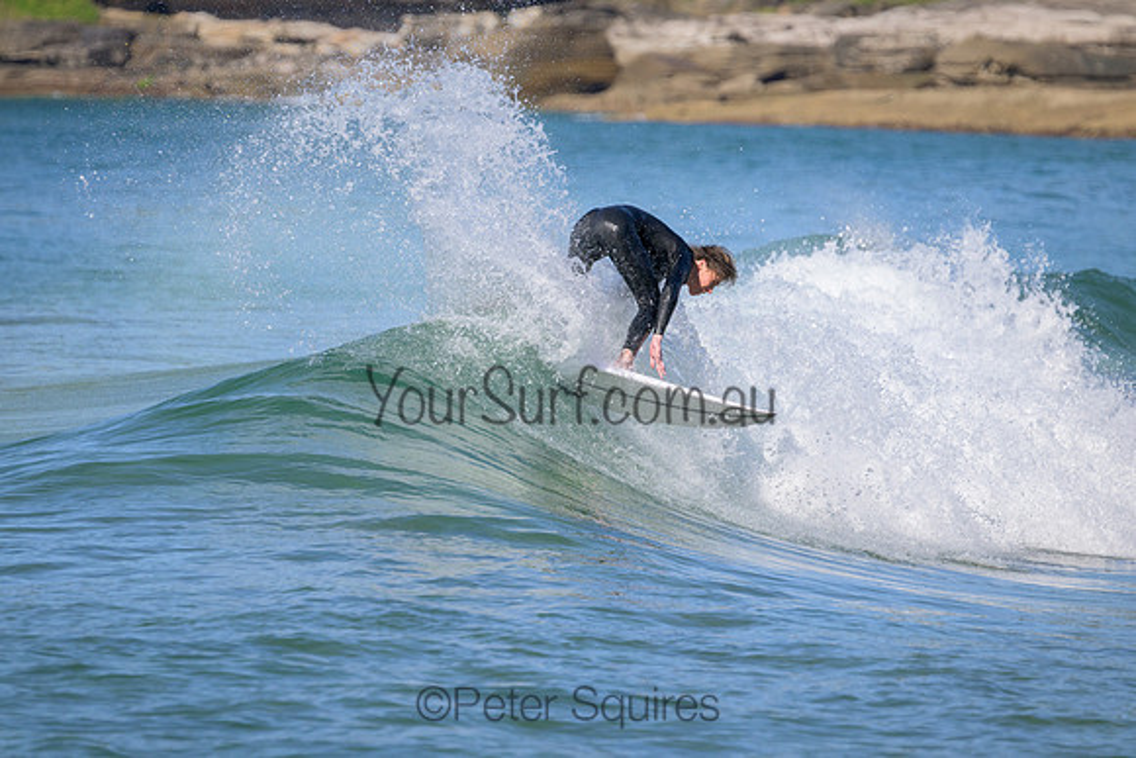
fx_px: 18306
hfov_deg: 3.6
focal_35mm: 580
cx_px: 568
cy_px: 379
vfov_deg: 2.4
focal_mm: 580
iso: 800
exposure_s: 1/2000
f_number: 11
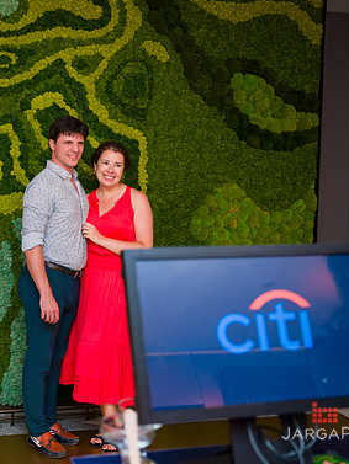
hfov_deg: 27.2
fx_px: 699
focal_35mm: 52
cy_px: 219
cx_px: 42
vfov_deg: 36.8
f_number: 3.2
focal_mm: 32
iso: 800
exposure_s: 1/160
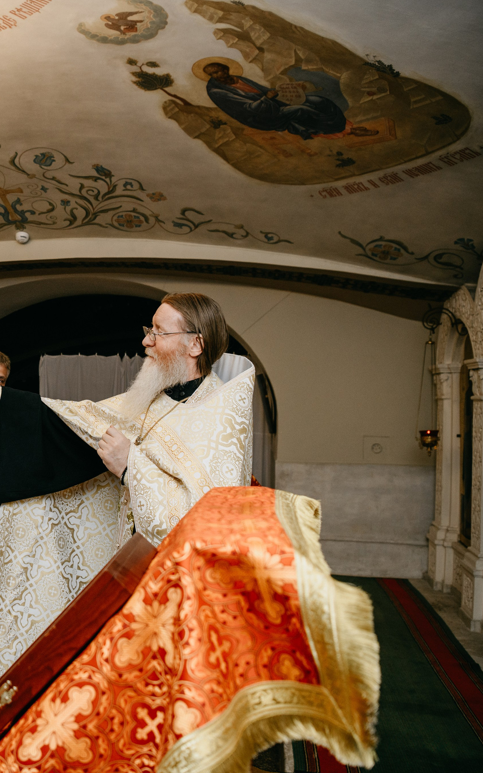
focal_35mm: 37
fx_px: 779
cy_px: 386
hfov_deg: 30.8
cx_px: -44
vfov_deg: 52.7
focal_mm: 24
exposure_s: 1/160
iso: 500
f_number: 3.5
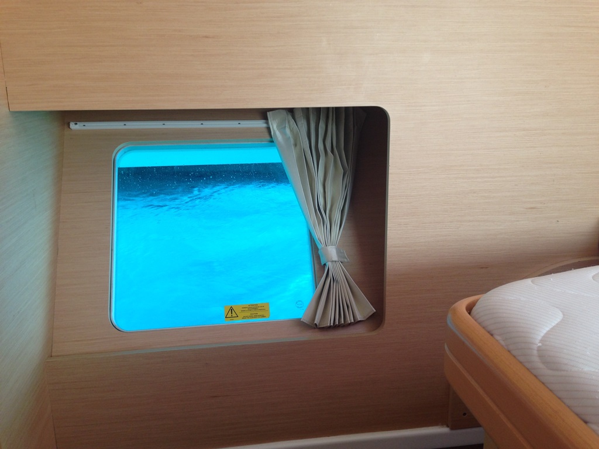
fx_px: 571
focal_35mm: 33
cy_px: 224
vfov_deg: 42.9
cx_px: 300
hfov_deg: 55.4
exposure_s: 1/40
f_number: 2.4
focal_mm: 4.12
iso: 64
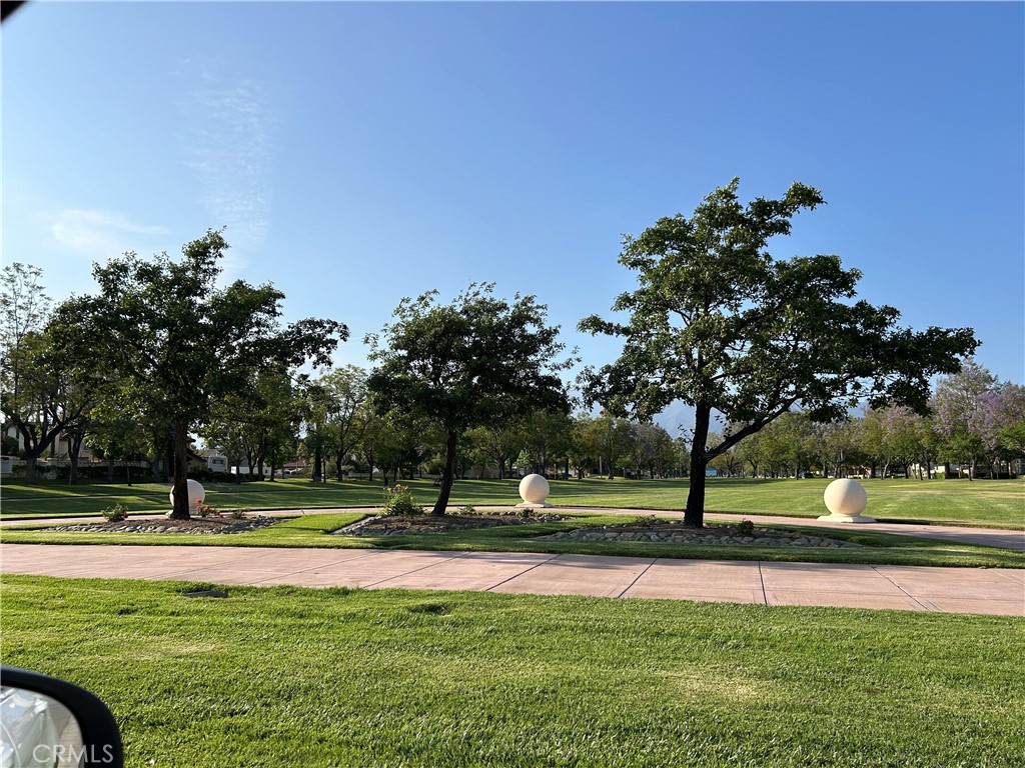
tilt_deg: +7.8
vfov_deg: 53.1
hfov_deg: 67.3
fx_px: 770
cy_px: 384
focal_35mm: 26
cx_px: 512
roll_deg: -0.3
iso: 50
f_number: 1.5
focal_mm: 5.7
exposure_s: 1/3968
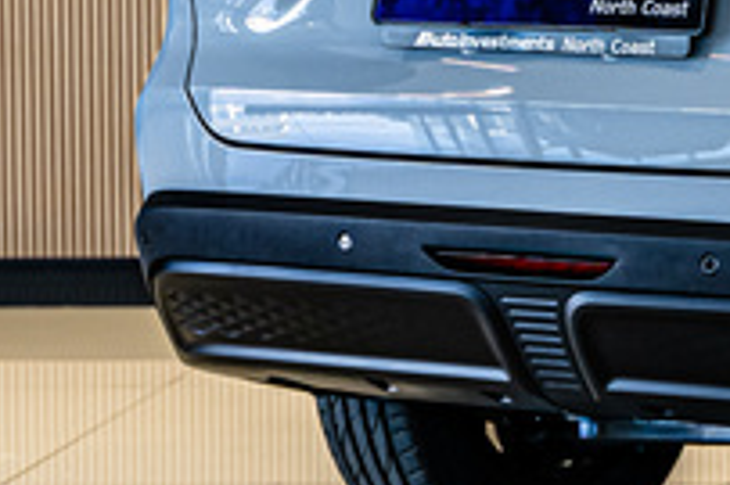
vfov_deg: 5.4
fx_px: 5106
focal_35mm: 252
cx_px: 1347
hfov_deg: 7.9
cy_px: -190
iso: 400
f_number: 3.5
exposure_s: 1/125
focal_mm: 50
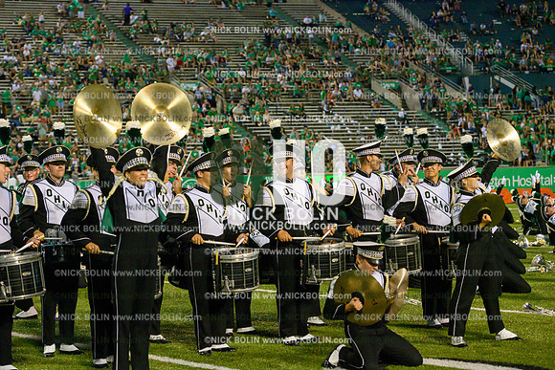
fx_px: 1419
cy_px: 185
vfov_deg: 14.9
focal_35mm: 92
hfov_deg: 22.1
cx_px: 278
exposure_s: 1/1600
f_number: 4
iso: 10000
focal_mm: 92
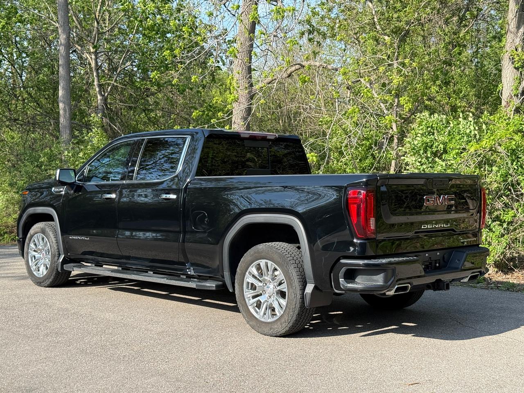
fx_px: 727
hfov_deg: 39.7
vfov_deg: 30.3
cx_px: 262
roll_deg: +0.1
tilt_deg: -3.8
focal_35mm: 48
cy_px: 196
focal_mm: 6.76
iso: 80
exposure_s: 1/1642
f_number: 1.78
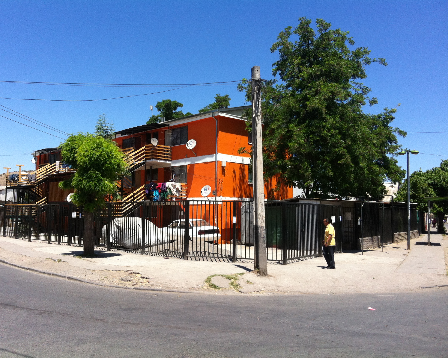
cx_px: 205
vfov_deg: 40.1
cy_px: 178
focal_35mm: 37
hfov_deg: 49.0
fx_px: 491
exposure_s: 1/1207
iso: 80
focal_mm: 3.85
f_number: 2.8
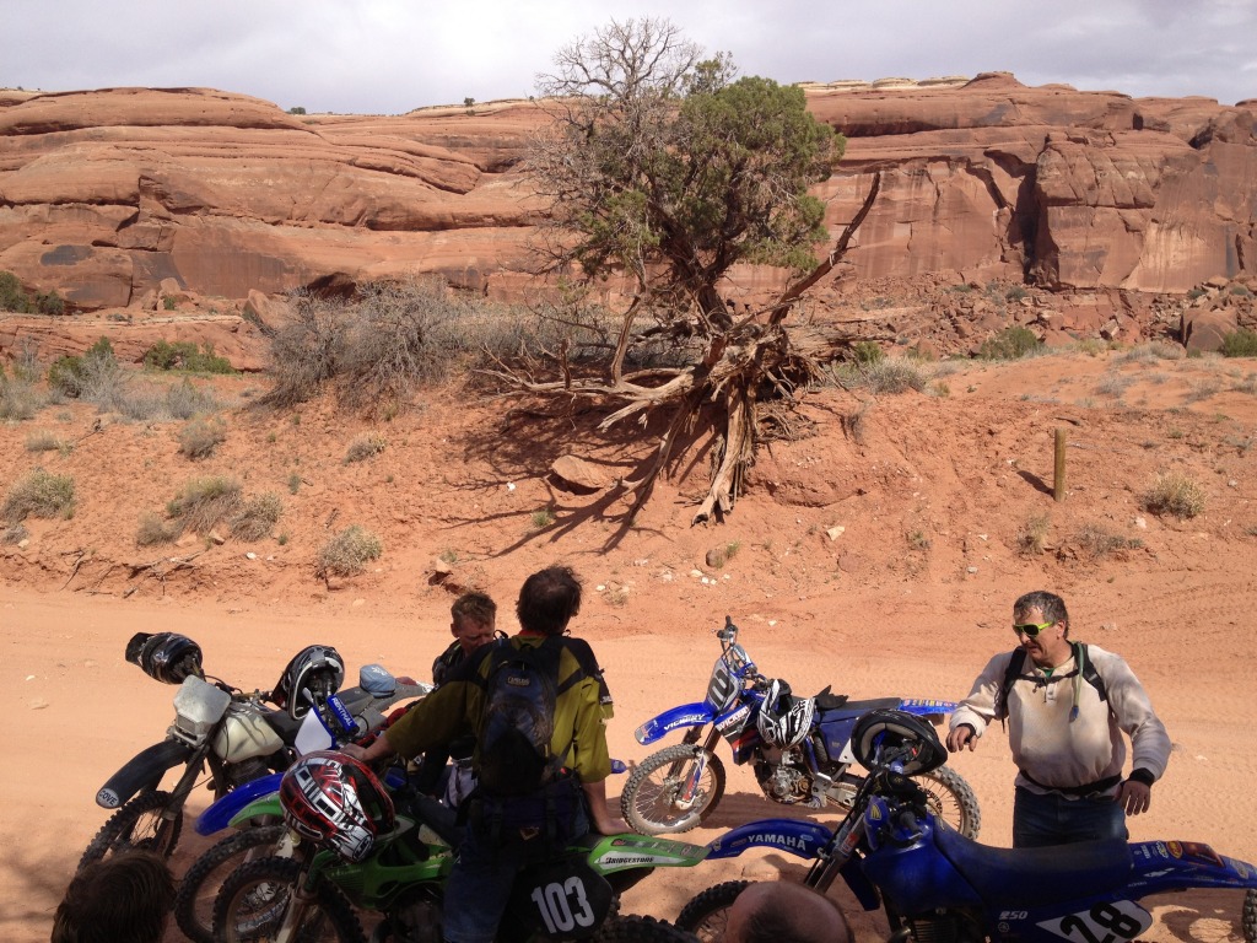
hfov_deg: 52.6
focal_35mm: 35
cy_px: 472
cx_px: 628
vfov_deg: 40.7
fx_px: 1271
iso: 50
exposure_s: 1/1623
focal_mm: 4.28
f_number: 2.4
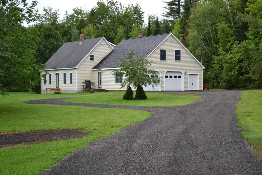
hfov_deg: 24.6
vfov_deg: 16.6
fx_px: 600
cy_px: 88
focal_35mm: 82
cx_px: 131
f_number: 5.6
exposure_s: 1/125
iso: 100
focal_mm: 55
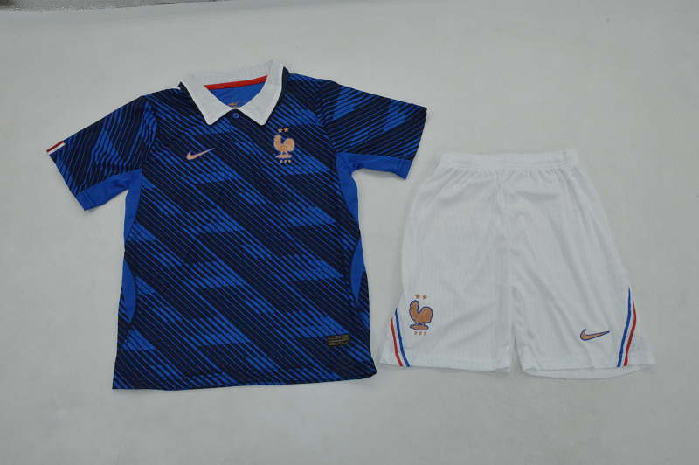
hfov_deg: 57.3
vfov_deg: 39.9
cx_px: 350
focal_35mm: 33
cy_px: 232
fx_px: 640
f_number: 25
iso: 3200
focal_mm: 22
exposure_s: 1/200
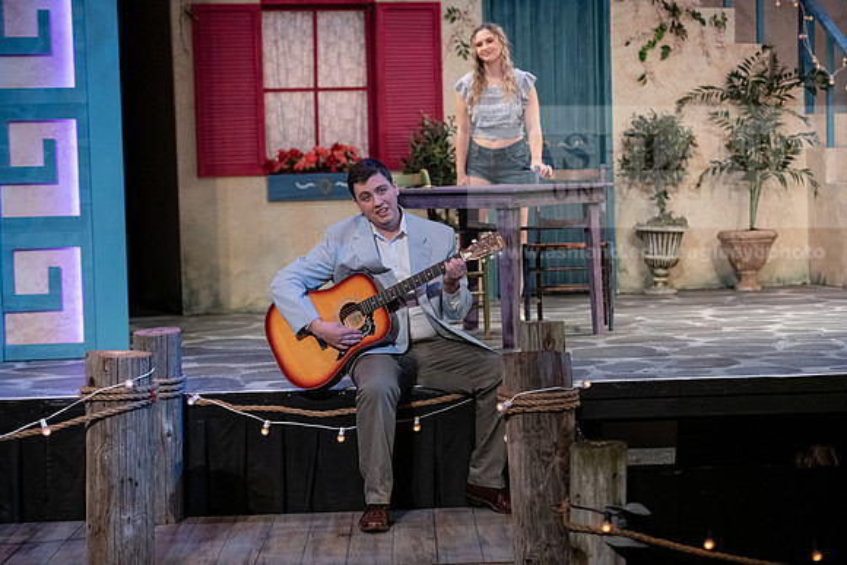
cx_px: 424
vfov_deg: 14.9
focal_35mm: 92
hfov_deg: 22.1
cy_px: 282
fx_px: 2165
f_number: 3.2
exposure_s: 1/320
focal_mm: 92
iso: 3200
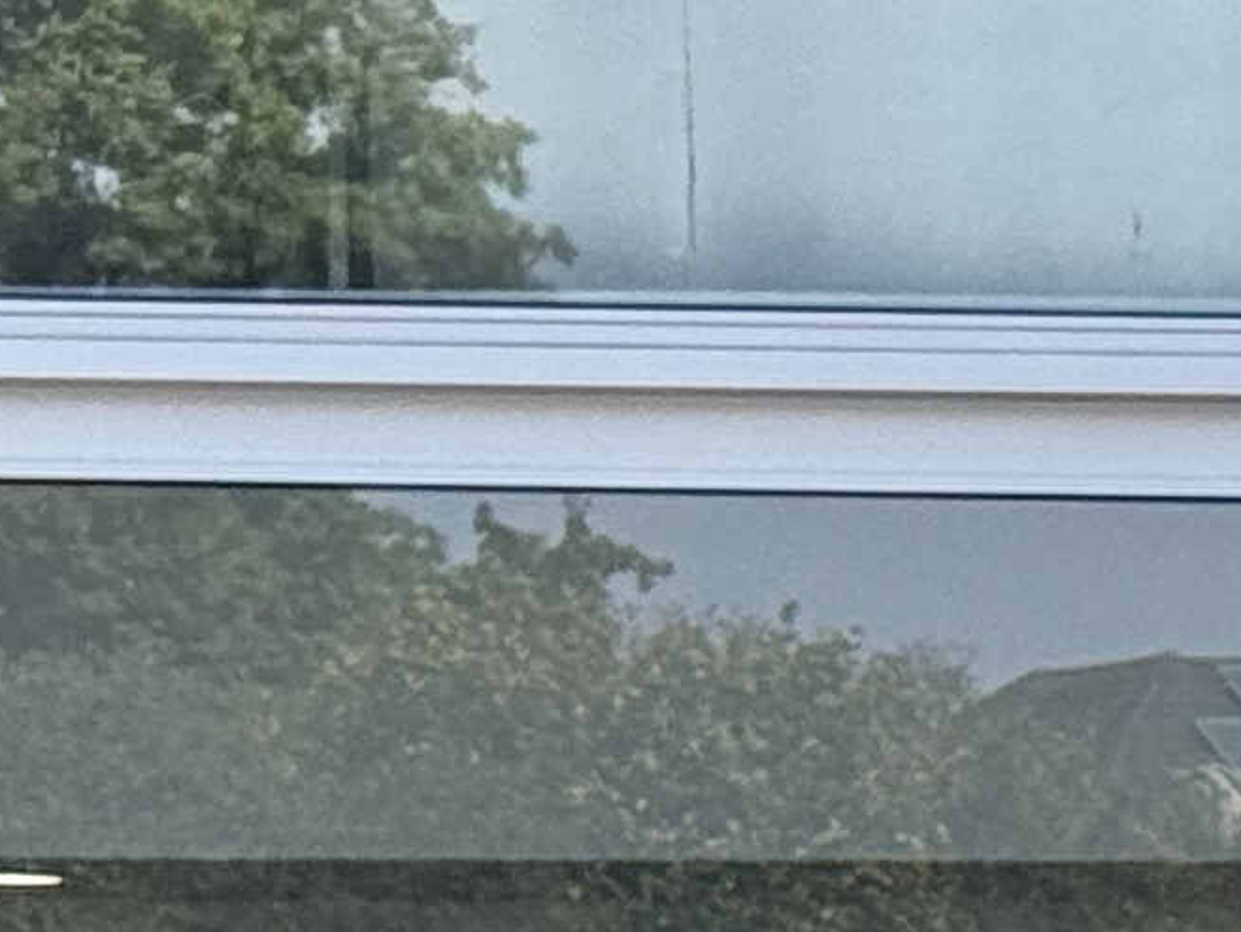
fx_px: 10544
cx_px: 3261
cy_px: 1736
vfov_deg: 5.0
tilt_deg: -0.7
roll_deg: +0.6
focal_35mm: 294
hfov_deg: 6.3
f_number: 1.78
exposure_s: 1/1838
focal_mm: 6.76
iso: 80
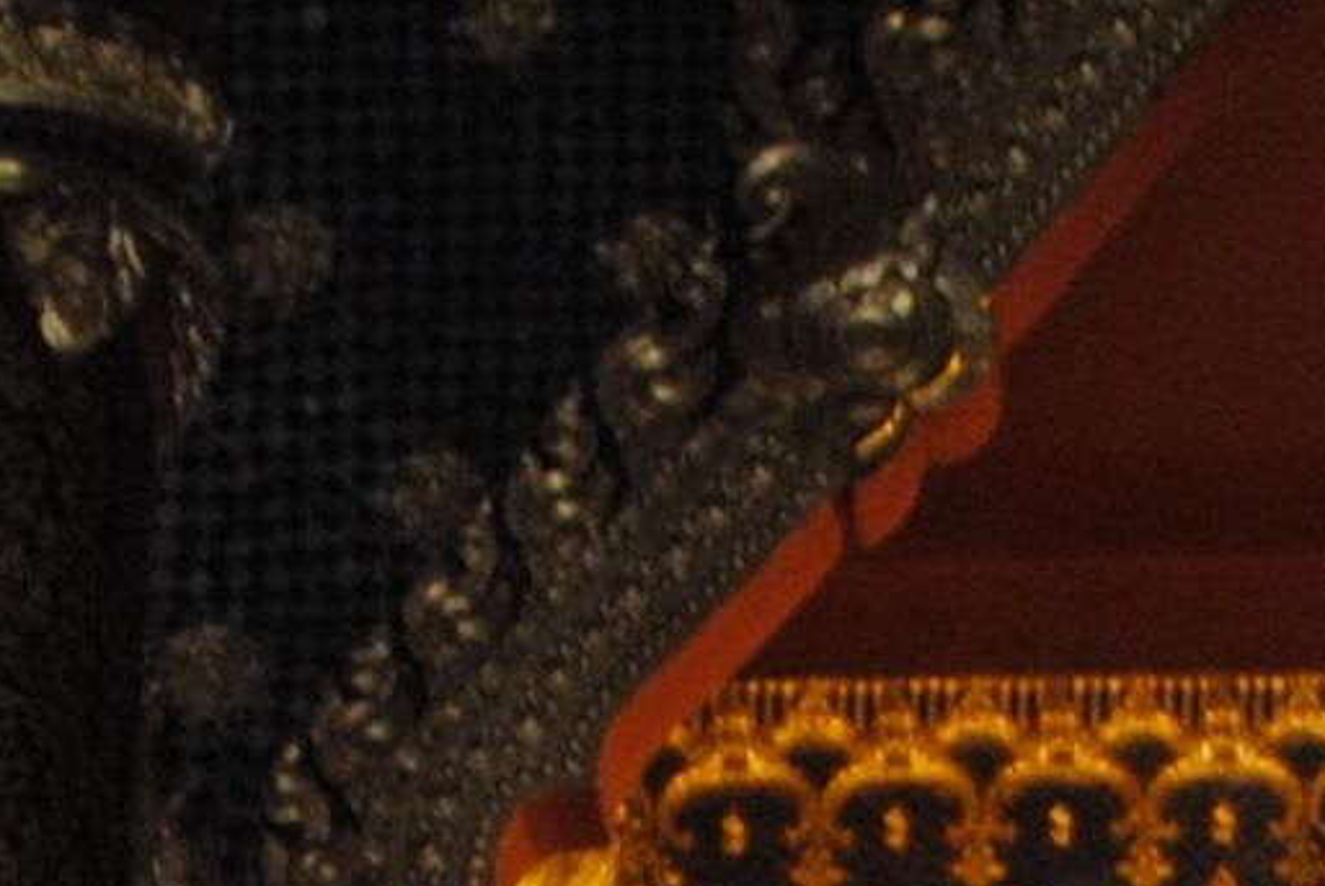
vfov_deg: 5.9
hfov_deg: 9.6
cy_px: 2769
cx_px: 1291
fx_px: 7846
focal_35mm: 213
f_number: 3.5
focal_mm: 20
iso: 400
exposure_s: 1/30
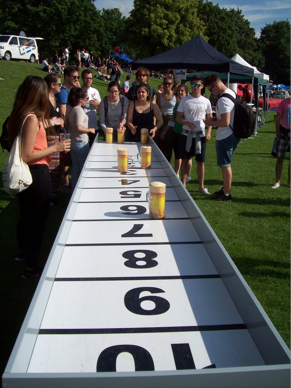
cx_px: 146
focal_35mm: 36
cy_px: 194
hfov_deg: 39.7
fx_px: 404
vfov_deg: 51.4
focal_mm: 6
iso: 80
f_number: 4.8
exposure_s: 1/957
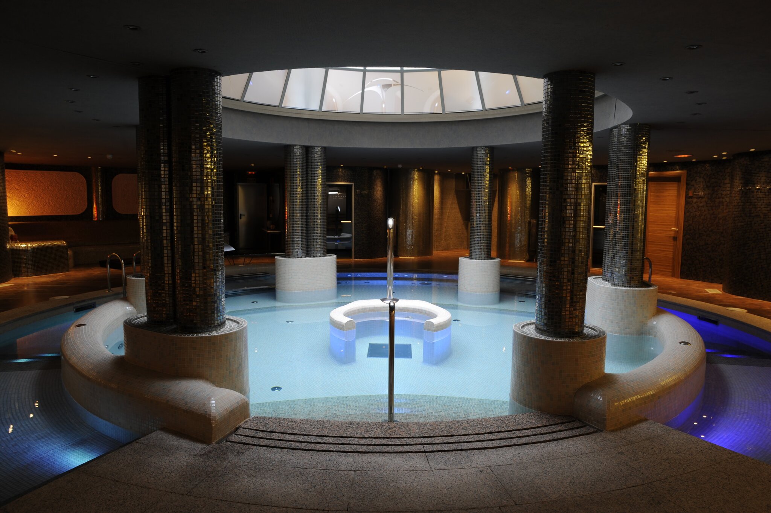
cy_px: 256
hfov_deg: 73.8
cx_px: 386
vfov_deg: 53.1
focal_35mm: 24
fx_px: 514
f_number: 6.3
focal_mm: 24
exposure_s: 1/2
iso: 200
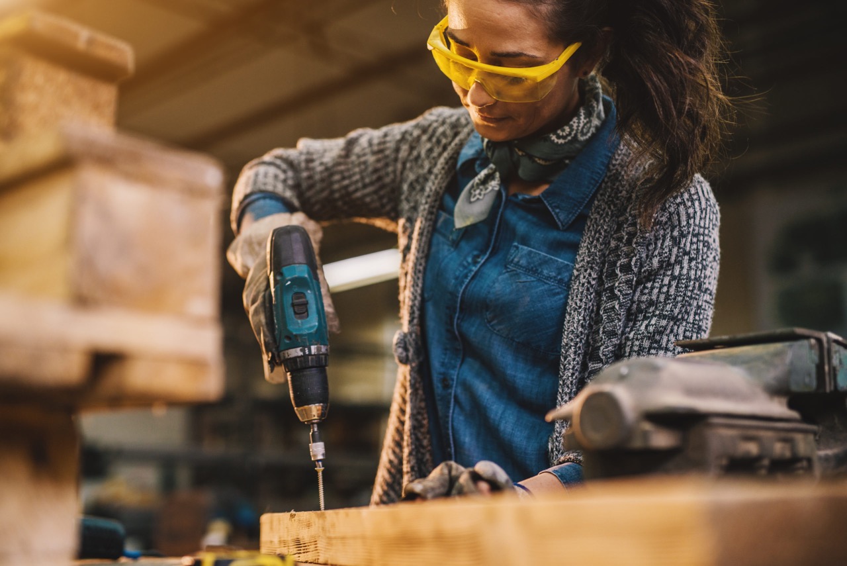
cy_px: 283
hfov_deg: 39.6
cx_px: 424
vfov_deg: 27.0
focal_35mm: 50
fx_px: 1177
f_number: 2
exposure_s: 1/125
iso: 500
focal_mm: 50
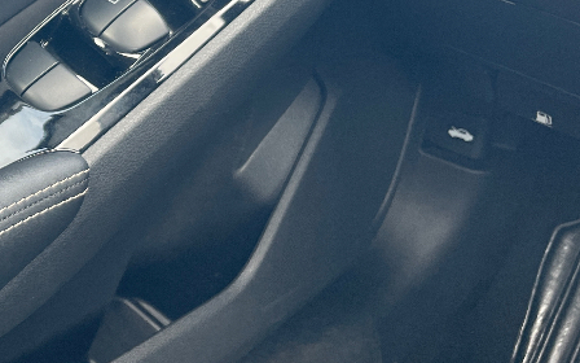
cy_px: 1
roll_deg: -0.4
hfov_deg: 29.4
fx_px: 996
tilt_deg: -26.0
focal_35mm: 63
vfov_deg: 20.0
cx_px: -50
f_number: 1.6
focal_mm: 4.2
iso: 80
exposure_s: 1/121
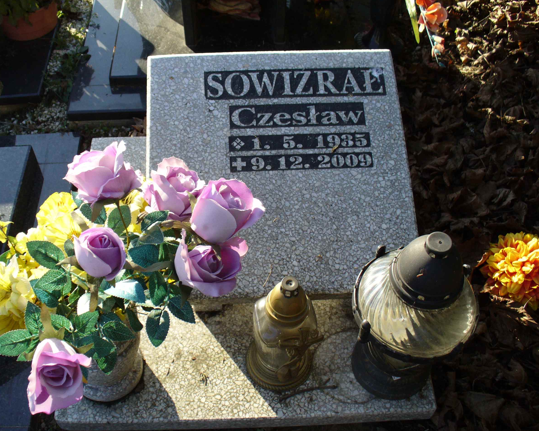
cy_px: 216
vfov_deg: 38.2
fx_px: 622
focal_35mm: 39
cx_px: 249
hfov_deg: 46.8
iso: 80
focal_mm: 6.1
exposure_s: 1/320
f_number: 2.8
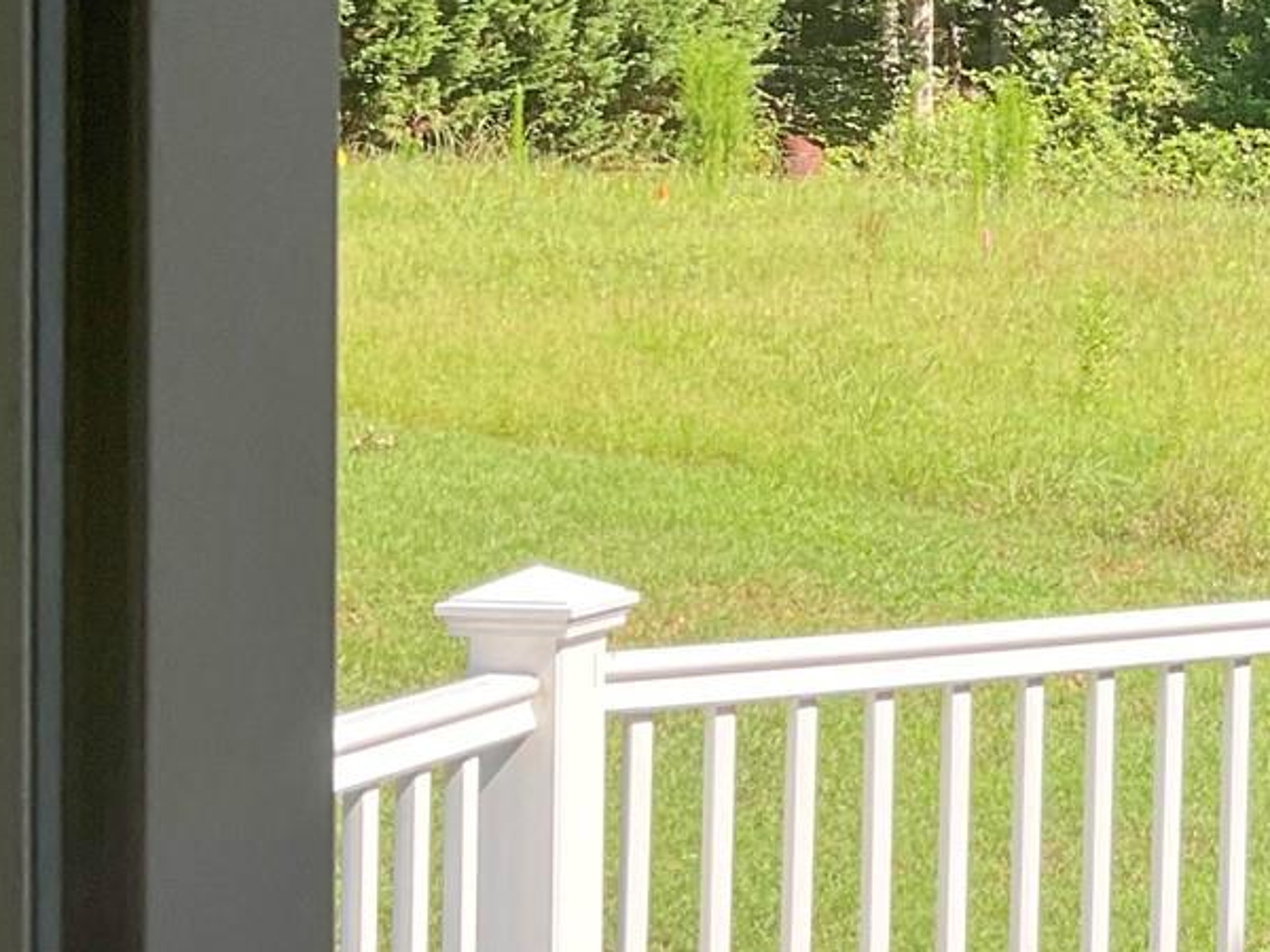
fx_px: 3632
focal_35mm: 99
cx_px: 1888
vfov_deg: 14.9
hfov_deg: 17.8
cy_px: 231
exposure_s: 1/454
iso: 16
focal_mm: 3
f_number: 1.8
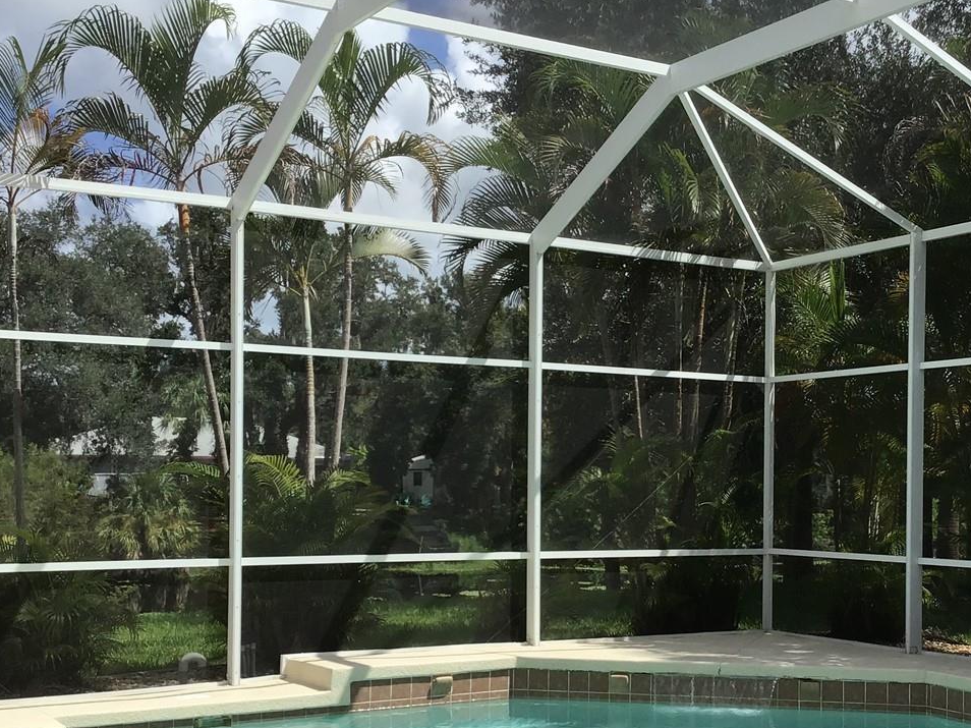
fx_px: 1458
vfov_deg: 27.9
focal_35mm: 52
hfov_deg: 36.4
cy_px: 474
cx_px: 648
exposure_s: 1/1101
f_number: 2.4
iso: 25
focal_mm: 3.3
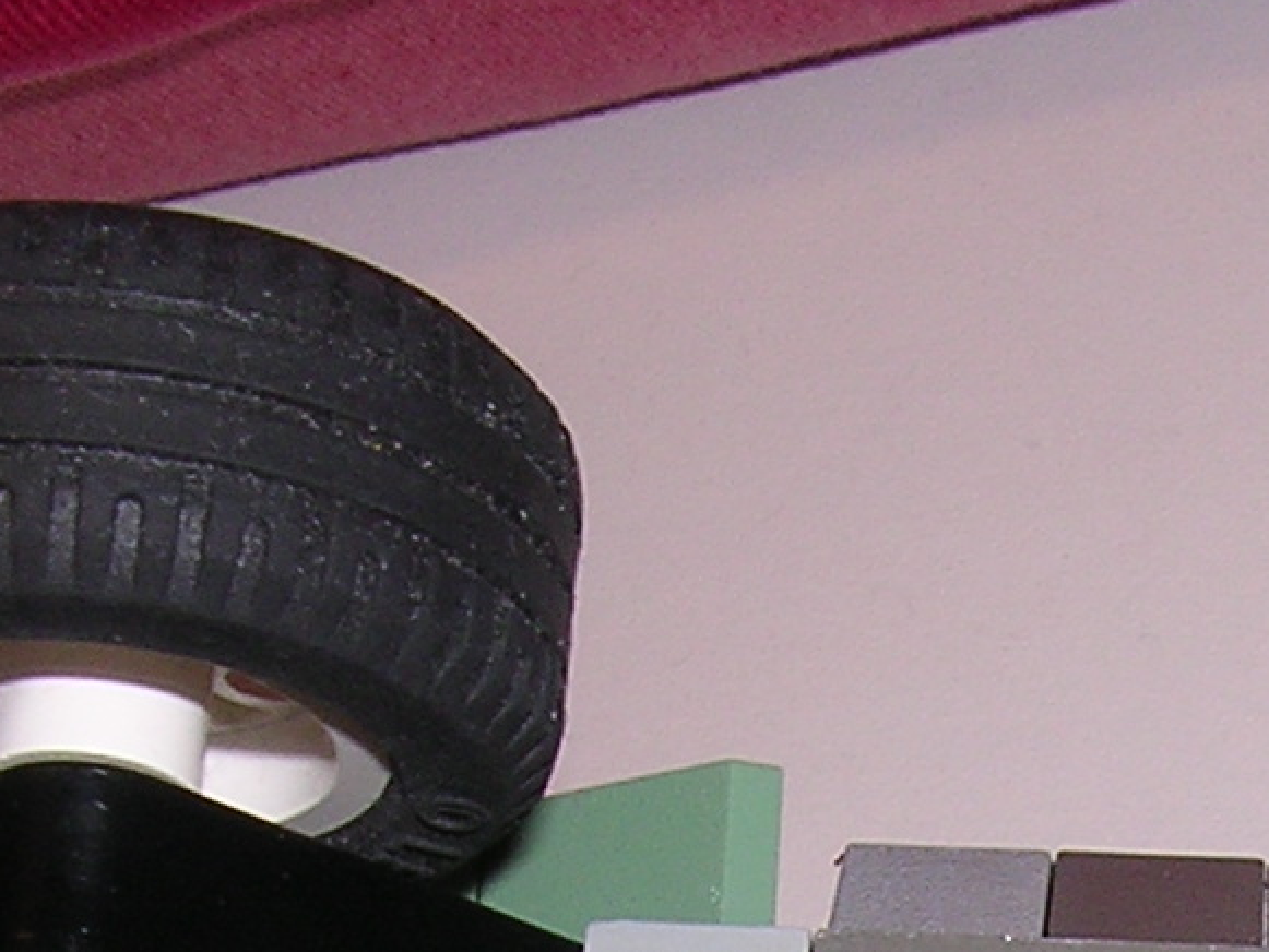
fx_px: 4913
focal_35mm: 134
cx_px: 1276
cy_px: 1631
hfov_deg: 14.5
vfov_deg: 10.5
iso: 100
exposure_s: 1/60.1
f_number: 5.6
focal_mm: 5.8
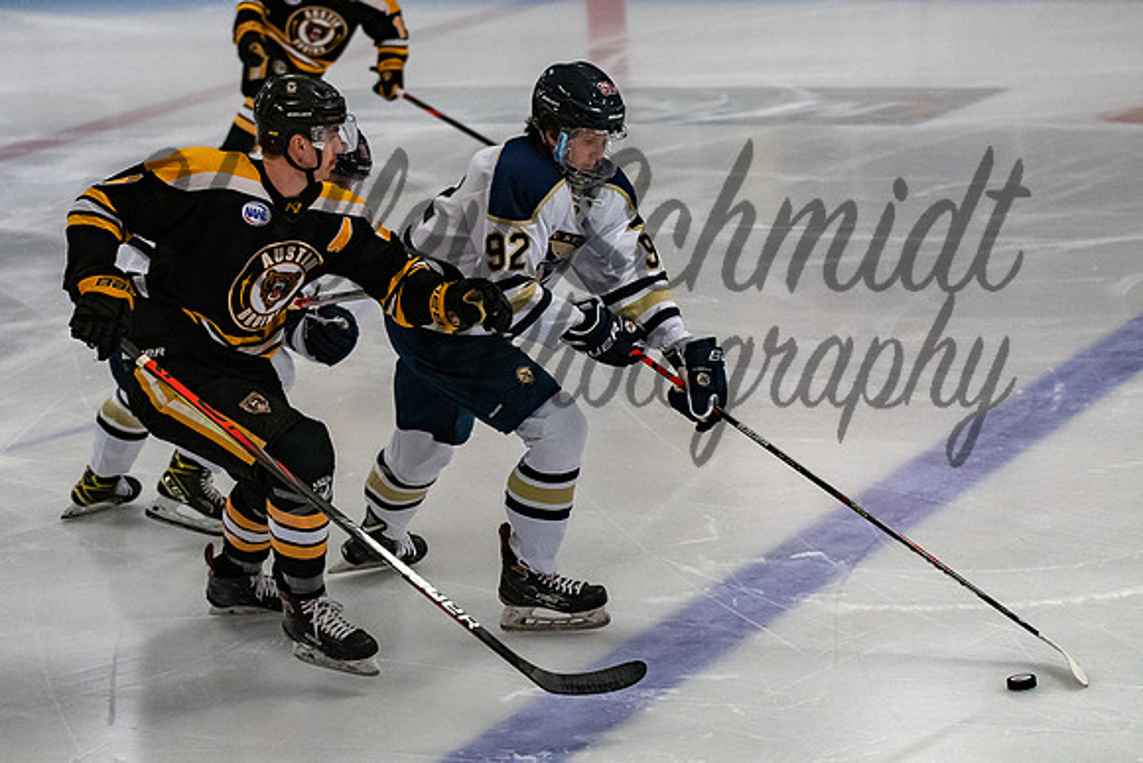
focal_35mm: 122
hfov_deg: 16.8
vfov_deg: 11.3
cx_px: 482
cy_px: 322
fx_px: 3859
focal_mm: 70
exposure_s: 1/800
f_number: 3.2
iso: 1600
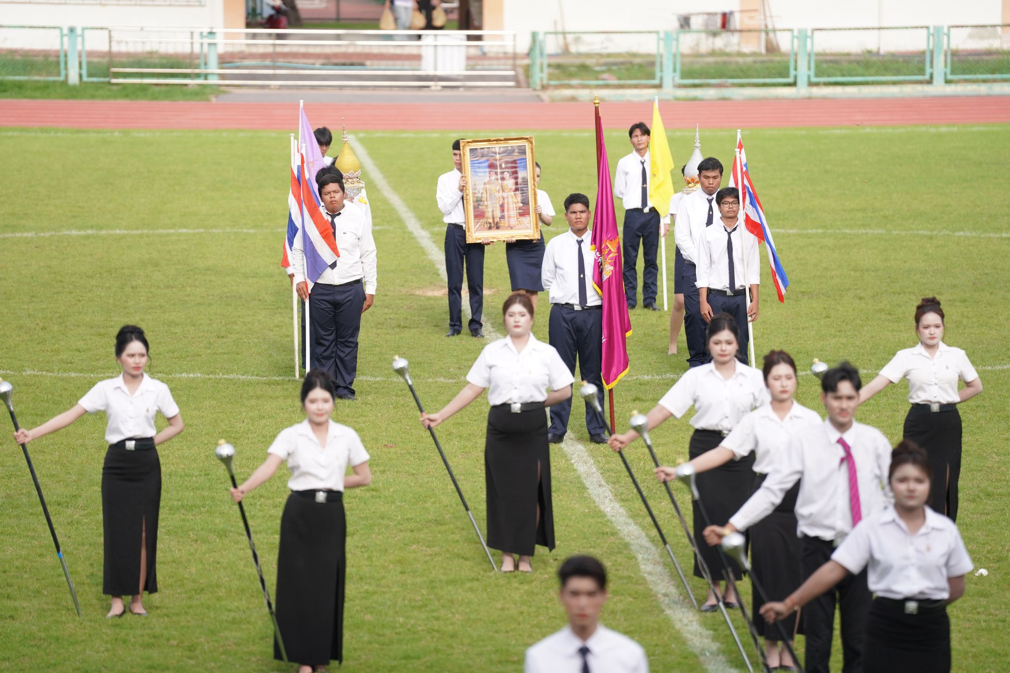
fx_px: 5610
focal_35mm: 200
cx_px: 505
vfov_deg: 6.9
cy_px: 336
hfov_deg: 10.3
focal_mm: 200
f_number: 2.8
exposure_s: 1/4000
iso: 500
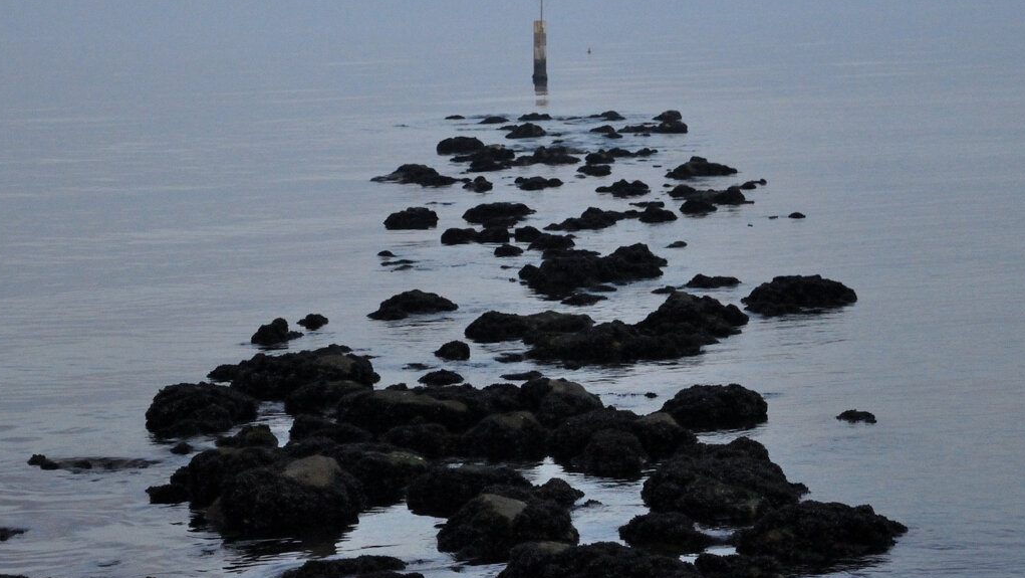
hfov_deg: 18.6
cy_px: 145
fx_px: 3126
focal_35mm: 115
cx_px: 518
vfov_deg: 10.5
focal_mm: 48
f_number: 5.6
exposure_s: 1/2000
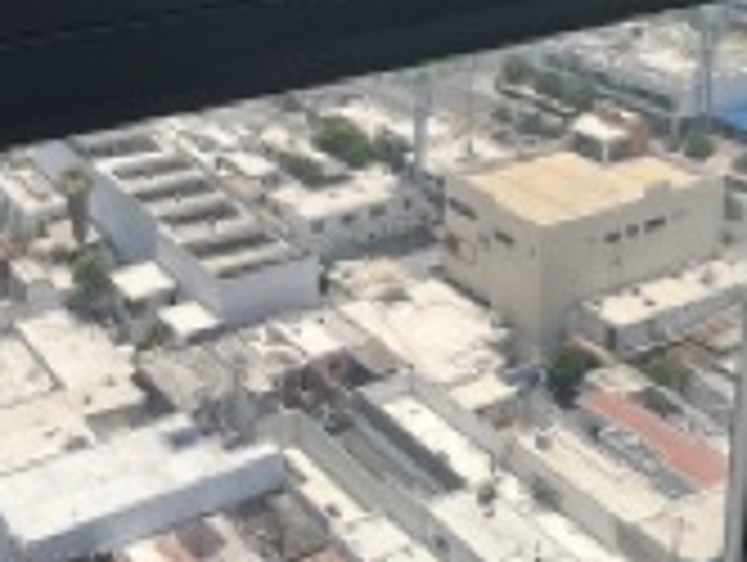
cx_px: -14
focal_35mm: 50
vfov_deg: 25.3
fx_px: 1081
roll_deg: +2.6
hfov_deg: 34.4
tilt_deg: -9.3
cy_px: -162
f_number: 1.8
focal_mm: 1.57
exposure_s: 1/1815
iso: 32
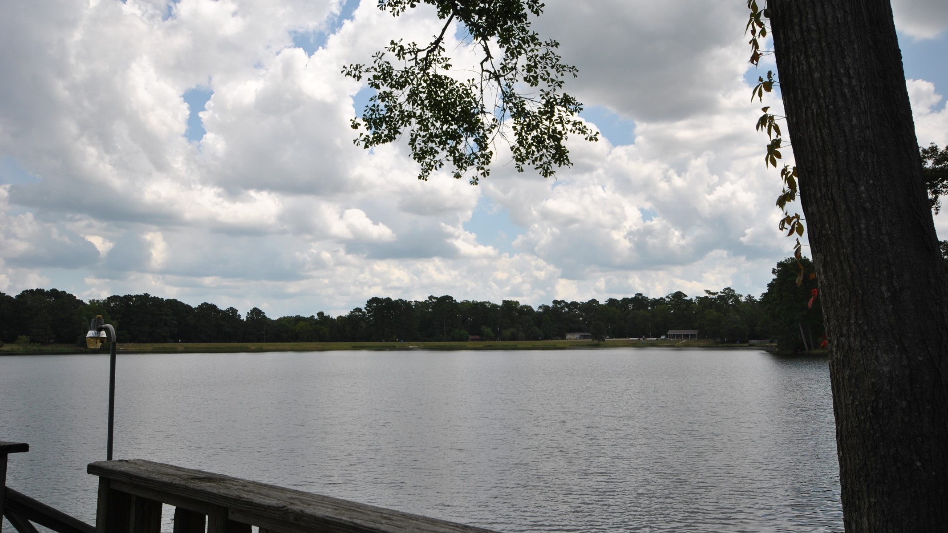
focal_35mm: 32
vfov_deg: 36.7
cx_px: 470
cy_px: 268
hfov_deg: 61.0
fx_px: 804
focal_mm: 20
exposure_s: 1/320
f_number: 9
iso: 100
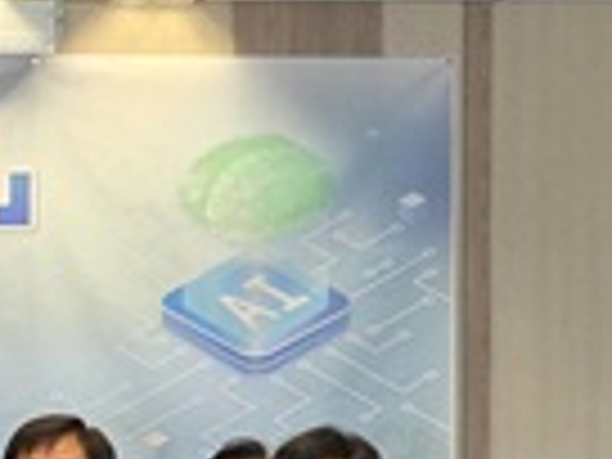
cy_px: 380
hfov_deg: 5.4
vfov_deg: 4.2
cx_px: -927
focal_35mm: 354
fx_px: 6259
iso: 250
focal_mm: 7.9
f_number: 2.4
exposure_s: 1/120
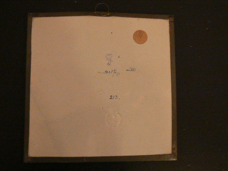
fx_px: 303
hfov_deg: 41.2
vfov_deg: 31.5
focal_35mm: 46
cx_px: 114
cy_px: 86
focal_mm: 6
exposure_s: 1/13
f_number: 2.8
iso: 200
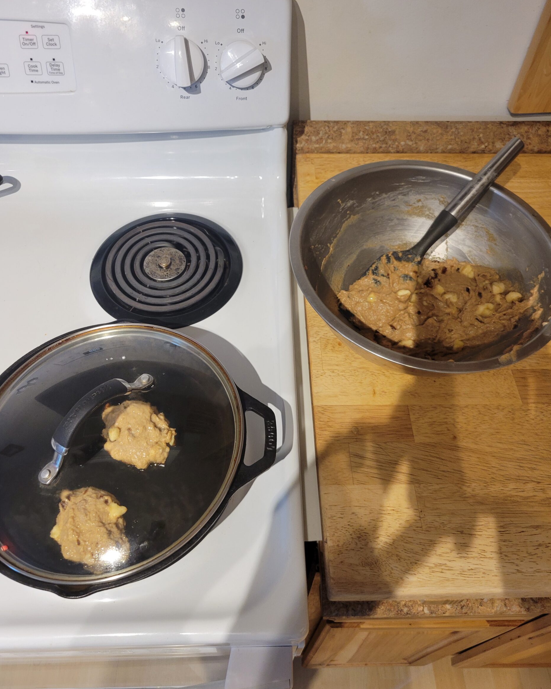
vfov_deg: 62.2
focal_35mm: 28
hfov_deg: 51.5
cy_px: 325
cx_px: 275
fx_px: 571
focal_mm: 5.4
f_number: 1.8
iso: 250
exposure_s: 1/60
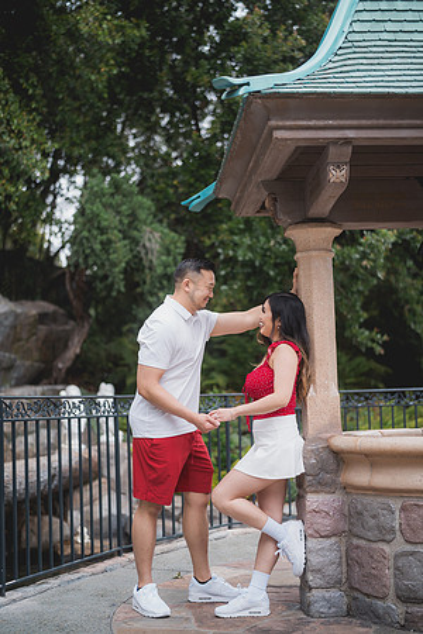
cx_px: 212
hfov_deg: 27.0
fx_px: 881
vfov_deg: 39.6
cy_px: 317
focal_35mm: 50
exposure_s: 1/1000
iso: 250
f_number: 1.4
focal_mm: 50
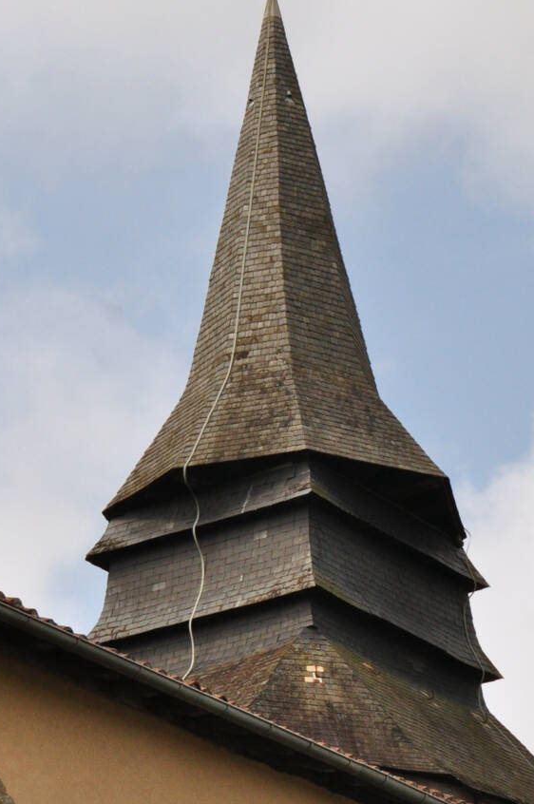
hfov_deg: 11.4
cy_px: 728
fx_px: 2657
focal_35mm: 119
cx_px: 441
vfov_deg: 17.0
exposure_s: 1/1000
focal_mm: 35
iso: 640
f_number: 11
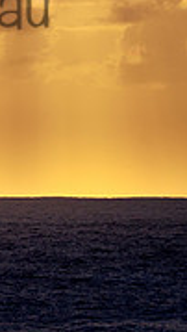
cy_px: -16
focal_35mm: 688
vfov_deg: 3.1
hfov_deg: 1.8
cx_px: -146
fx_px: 6051
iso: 110
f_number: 5.6
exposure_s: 1/2000
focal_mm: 200
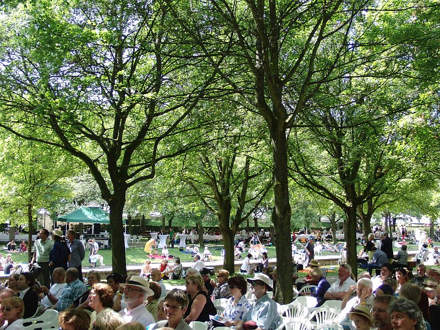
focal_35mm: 51
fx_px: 648
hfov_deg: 37.5
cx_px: 220
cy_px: 165
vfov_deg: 28.6
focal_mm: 8.86
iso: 100
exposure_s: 1/125
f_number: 3.8
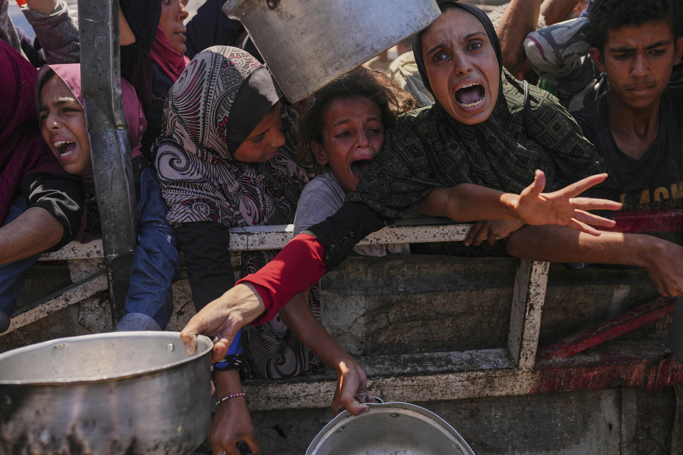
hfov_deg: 54.4
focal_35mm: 35
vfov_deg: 37.9
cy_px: 228
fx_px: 664
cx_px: 342
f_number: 3.5
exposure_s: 1/2500
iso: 250
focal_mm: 35
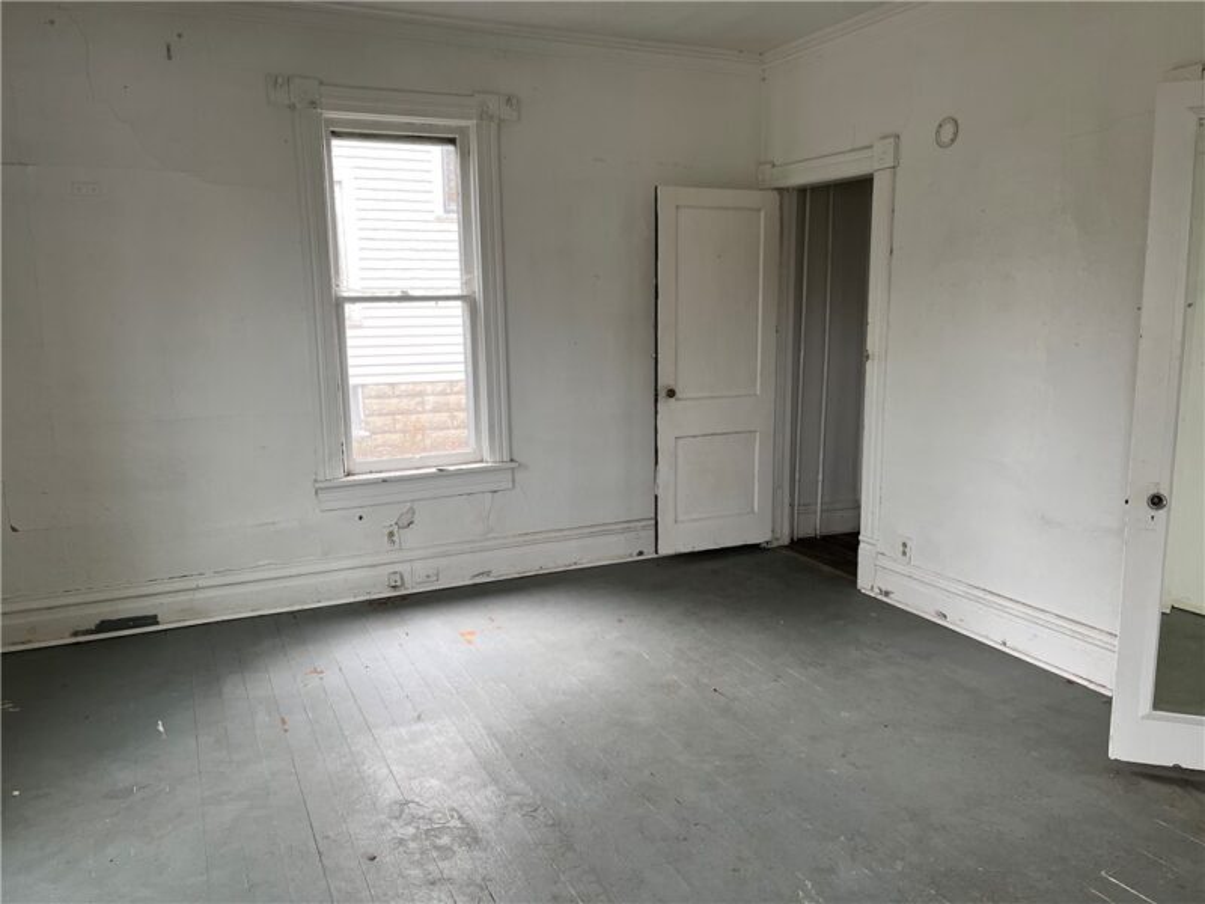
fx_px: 905
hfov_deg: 67.3
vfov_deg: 53.1
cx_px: 602
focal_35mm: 26
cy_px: 452
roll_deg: +0.0
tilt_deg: -10.5
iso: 125
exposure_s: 1/121
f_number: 1.6
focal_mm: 5.1
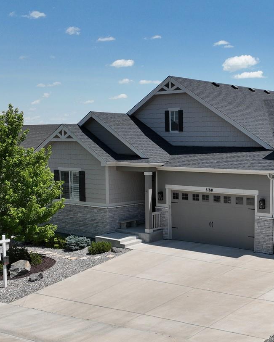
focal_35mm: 46
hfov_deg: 31.7
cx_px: 226
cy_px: 203
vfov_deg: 40.2
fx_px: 466
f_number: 2.8
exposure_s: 1/2500
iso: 130
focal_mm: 12.29
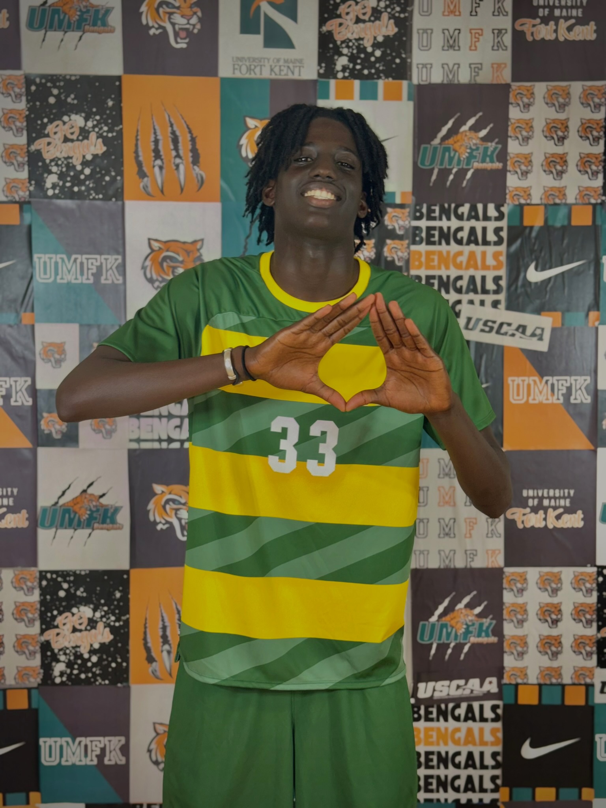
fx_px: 1120
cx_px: 303
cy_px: 404
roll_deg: -0.2
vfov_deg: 39.7
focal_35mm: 48
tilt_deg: -5.6
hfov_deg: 30.3
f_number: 1.78
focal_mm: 6.76
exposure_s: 1/17
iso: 80
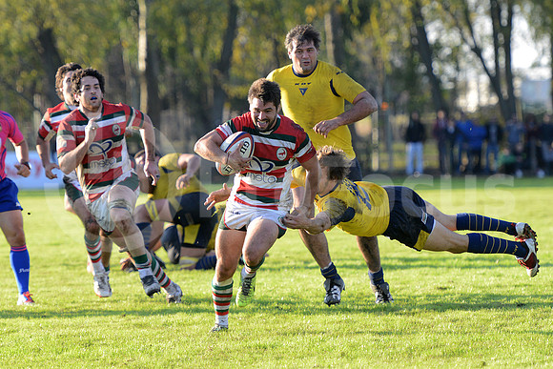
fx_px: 3073
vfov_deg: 6.9
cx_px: 276
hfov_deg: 10.3
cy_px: 184
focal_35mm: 200
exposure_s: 1/640
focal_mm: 200
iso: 800
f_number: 4
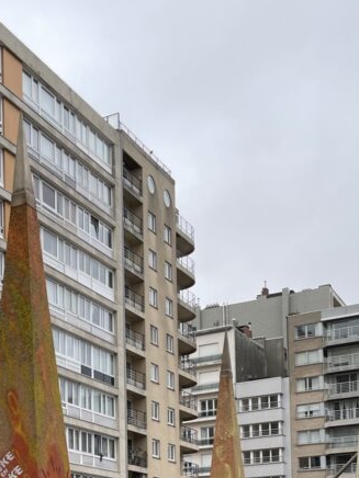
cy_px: 540
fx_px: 844
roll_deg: +1.0
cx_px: 57
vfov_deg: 28.4
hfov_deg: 23.6
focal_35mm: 61
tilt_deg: +2.1
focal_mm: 4.2
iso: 32
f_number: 1.6
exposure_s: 1/239
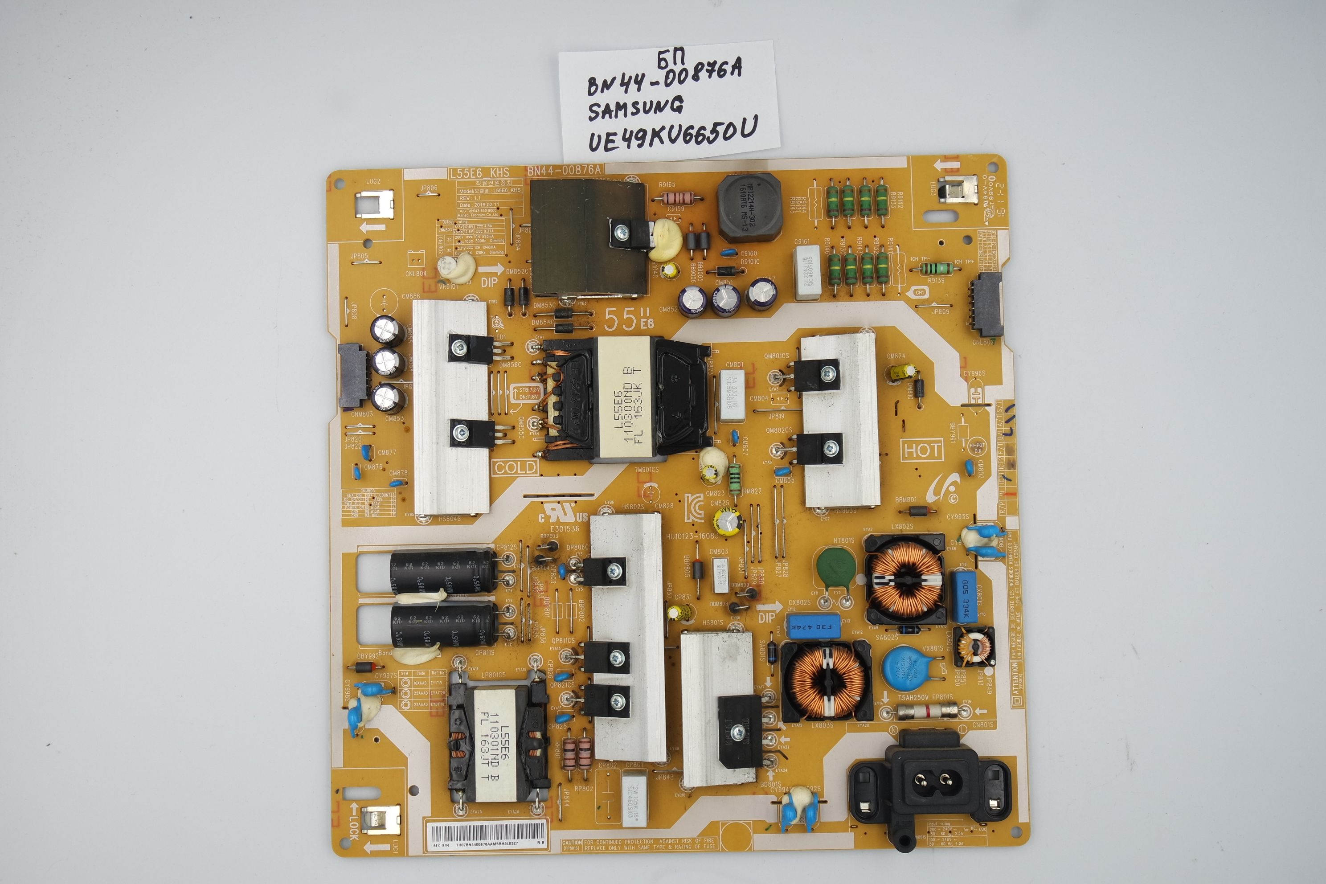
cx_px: 663
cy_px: 442
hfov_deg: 43.6
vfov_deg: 29.9
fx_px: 1657
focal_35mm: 45
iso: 160
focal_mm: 17
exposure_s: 1/125
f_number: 5
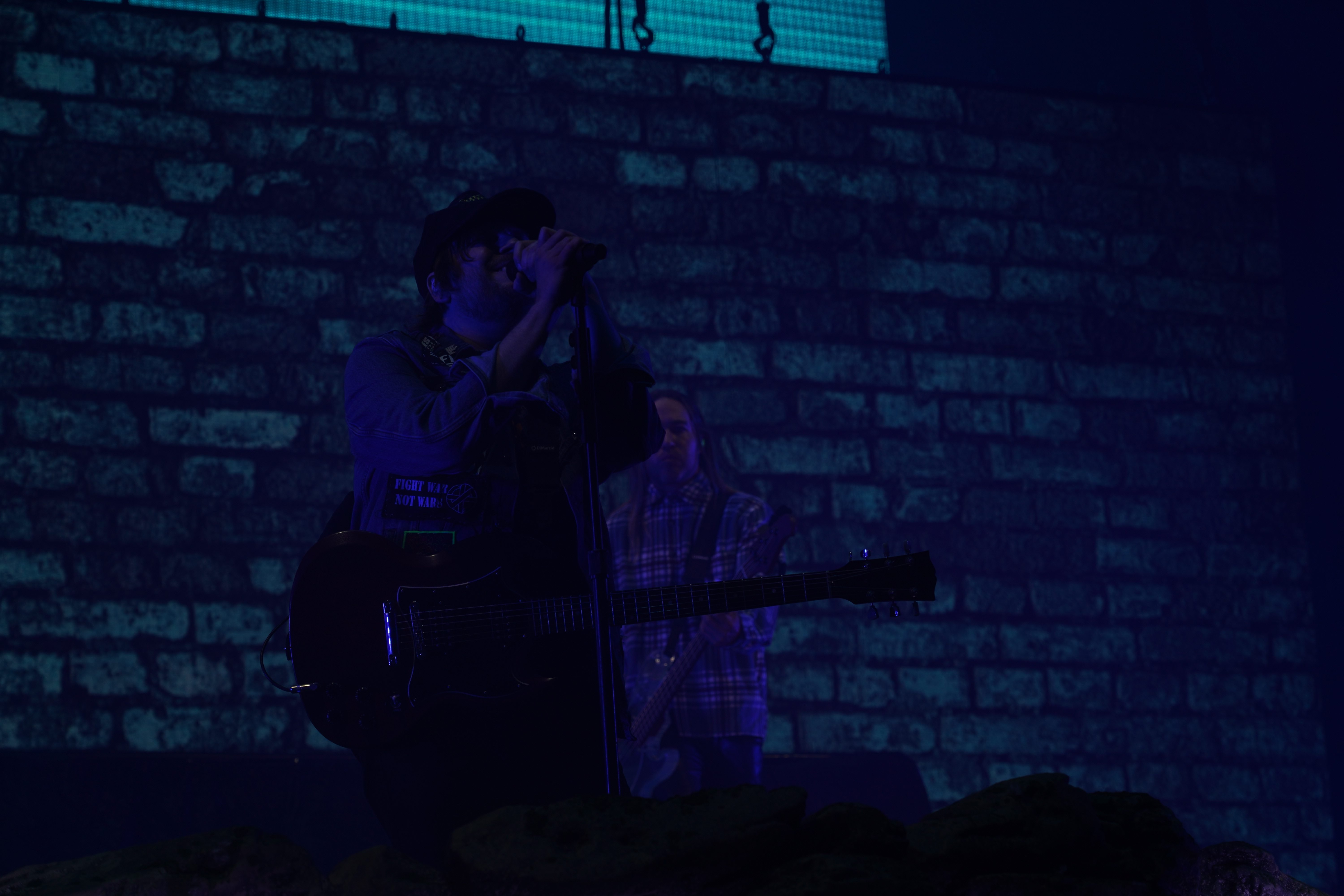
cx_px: 672
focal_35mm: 105
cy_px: 448
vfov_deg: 13.0
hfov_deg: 19.5
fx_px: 3920
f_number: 6.3
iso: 100
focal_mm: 105
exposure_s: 1/320
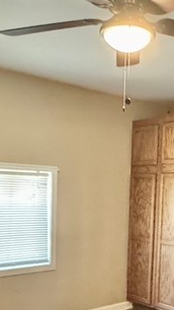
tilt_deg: -8.5
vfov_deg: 39.1
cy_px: 246
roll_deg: -2.4
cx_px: 128
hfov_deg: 23.3
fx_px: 419
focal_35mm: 51
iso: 1250
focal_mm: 2.22
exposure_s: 1/40
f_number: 2.2
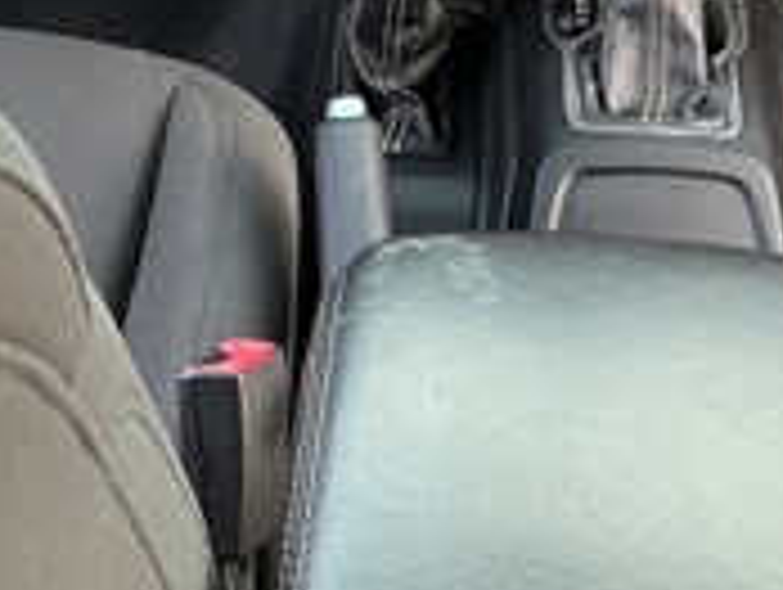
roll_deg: -0.2
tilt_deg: -28.1
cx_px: 364
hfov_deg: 19.6
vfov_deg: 13.8
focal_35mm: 100
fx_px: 2265
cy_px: -342
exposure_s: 1/60
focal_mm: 3
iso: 80
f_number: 1.8
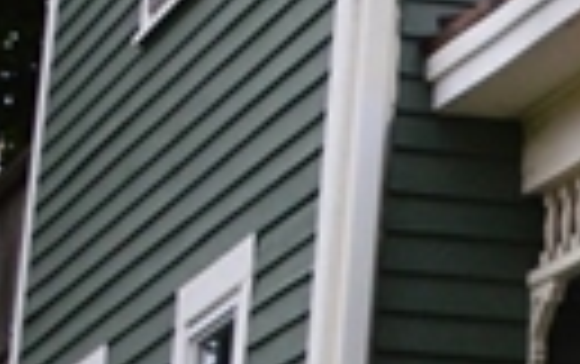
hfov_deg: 7.7
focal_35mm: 218
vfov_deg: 5.9
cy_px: -366
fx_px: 3450
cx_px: 2001
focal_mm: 18
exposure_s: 1/200
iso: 400
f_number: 10
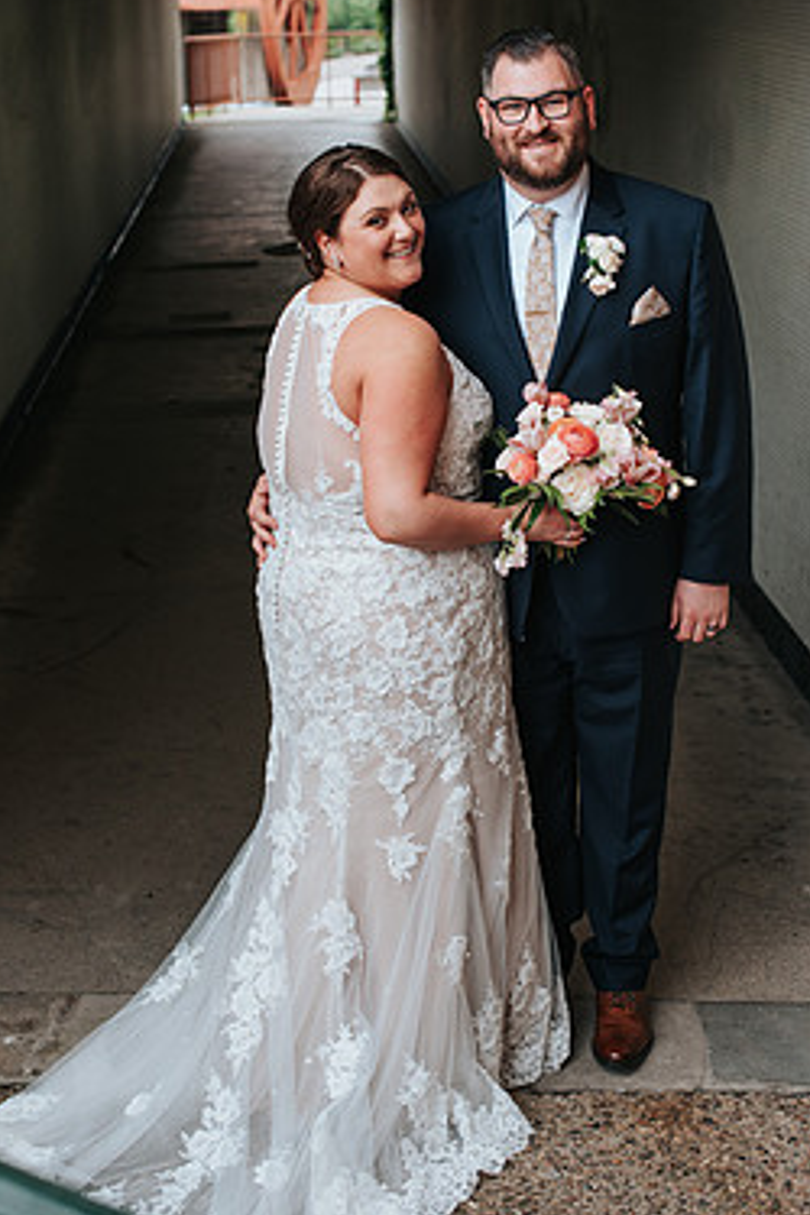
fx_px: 2025
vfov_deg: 33.3
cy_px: 522
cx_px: 447
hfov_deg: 22.6
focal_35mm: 60
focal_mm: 50
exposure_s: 1/320
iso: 400
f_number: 4
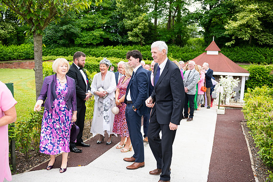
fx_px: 243
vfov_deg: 41.1
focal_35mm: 32
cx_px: 136
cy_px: 91
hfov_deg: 58.7
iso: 250
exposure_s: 1/1000
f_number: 3.5
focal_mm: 32
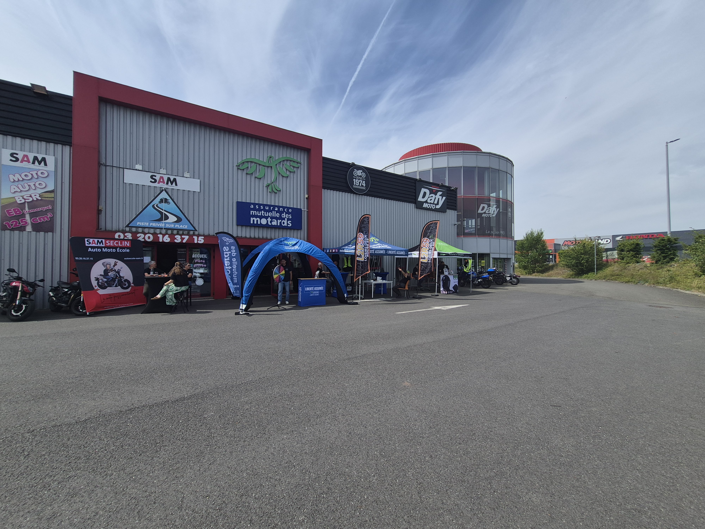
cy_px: 264
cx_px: 352
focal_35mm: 13
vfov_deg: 89.9
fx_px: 265
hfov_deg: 106.2
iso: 40
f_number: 2.2
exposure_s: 1/2544
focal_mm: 1.74
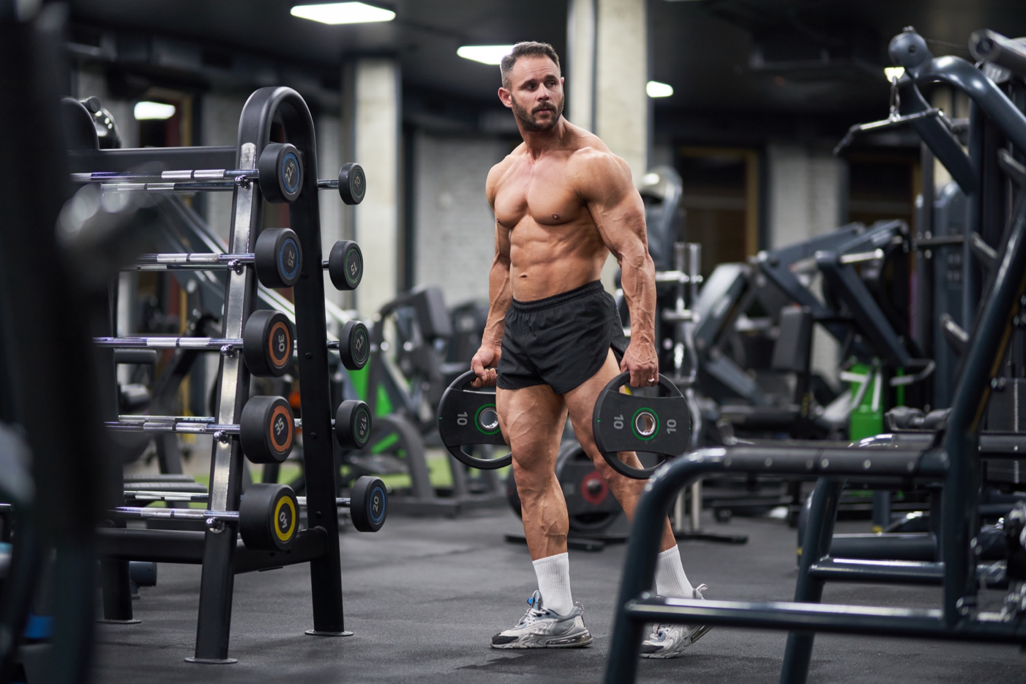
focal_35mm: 85
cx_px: 513
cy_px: 342
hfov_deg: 23.9
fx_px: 2422
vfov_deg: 16.1
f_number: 1.4
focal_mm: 85
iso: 640
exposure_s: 1/100
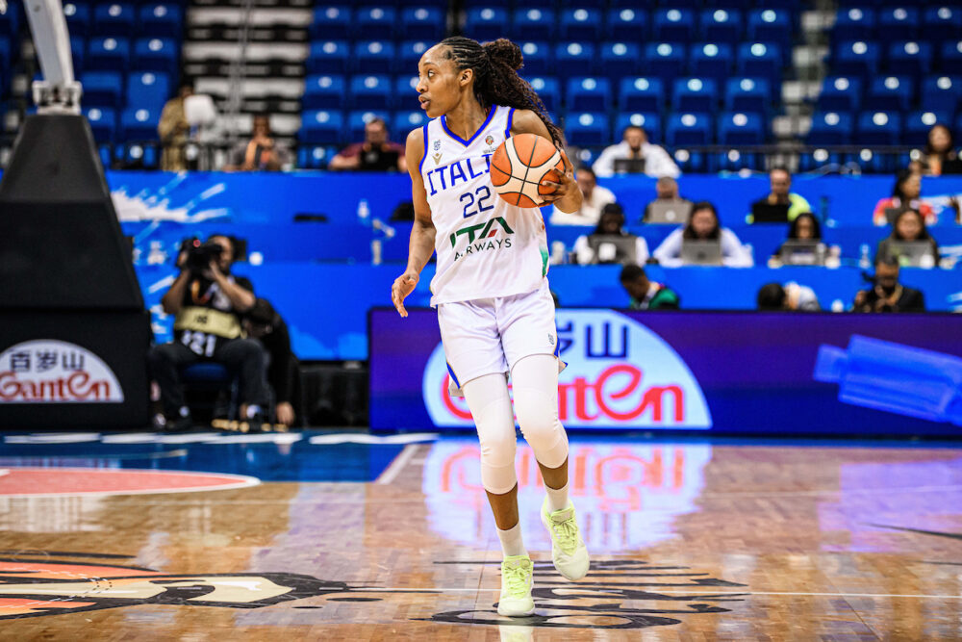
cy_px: 321
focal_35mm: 145
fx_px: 3875
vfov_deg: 9.5
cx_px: 481
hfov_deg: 14.2
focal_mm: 145
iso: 3200
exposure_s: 1/1600
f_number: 3.2
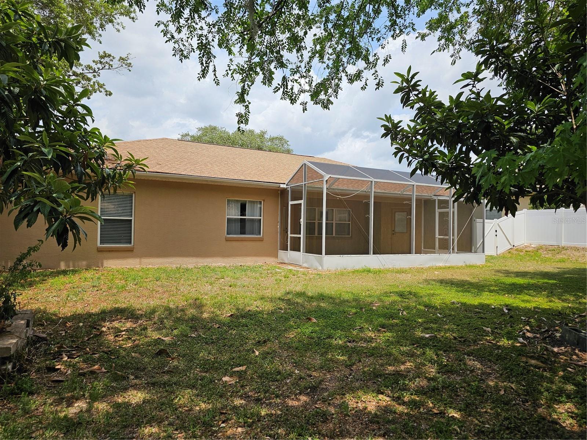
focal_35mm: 23
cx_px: 294
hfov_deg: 73.9
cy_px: 220
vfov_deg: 58.9
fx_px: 390
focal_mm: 6.3
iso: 32
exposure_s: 1/2000
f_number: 1.7
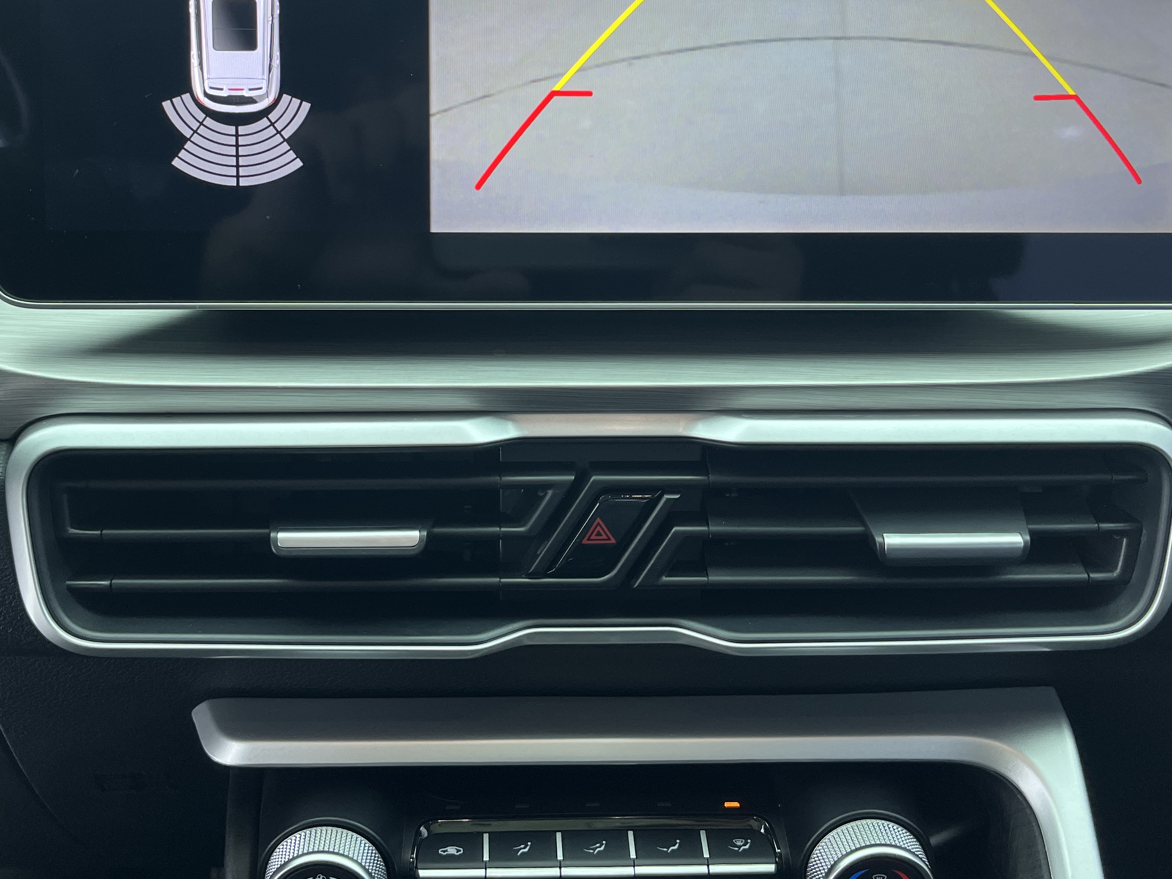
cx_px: 518
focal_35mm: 40
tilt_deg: -25.0
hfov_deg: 46.7
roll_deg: -1.0
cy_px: 317
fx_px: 1354
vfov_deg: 35.7
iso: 80
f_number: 1.6
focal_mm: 5.1
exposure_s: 1/100
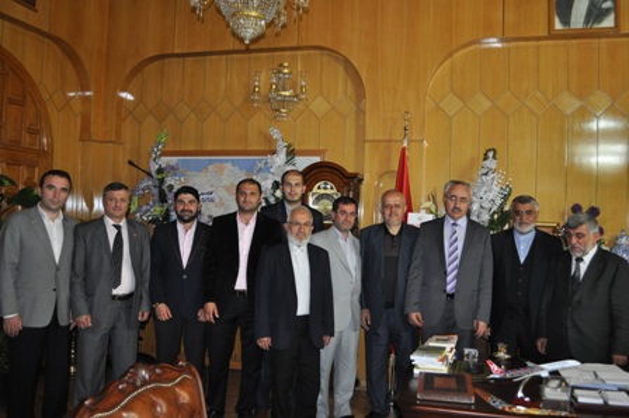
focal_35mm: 30
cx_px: 314
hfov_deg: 62.0
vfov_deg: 43.5
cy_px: 209
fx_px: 524
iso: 800
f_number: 3.8
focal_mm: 20
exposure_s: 1/60
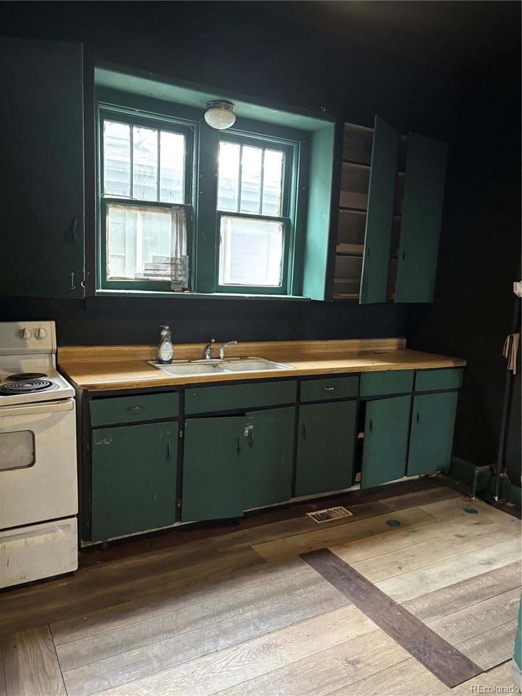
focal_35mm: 26
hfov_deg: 53.1
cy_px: 348
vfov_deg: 67.3
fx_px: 523
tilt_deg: -8.8
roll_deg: -2.9
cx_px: 261
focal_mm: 5.96
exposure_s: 1/40
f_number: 1.6
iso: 500
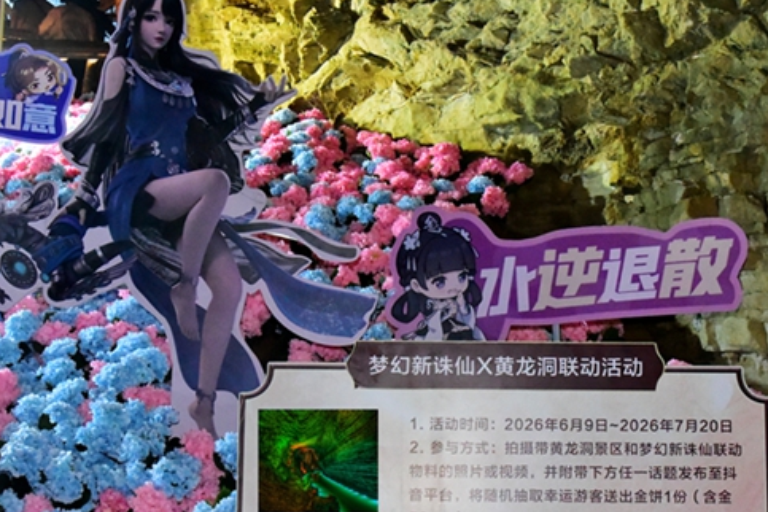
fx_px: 1237
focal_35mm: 58
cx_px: 444
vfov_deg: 23.4
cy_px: 289
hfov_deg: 34.4
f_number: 8
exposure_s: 1/125
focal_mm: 40
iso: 12800
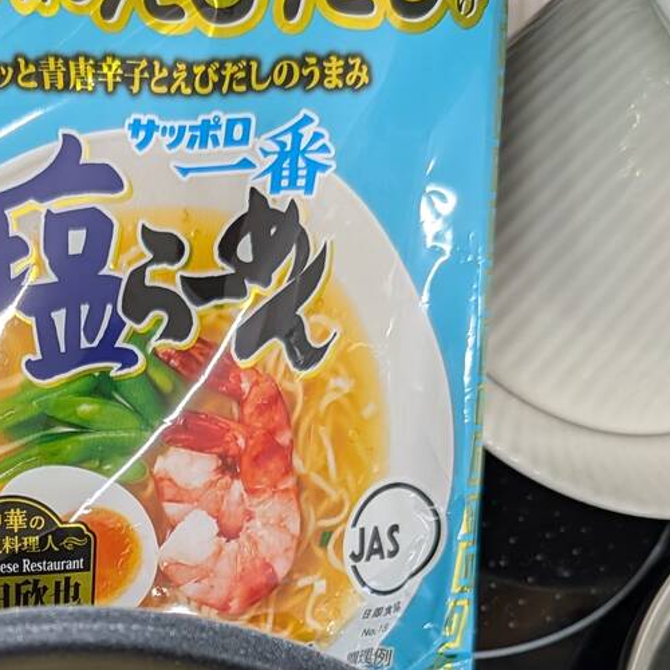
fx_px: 1489
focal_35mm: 68
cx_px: 40
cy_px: 746
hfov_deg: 24.5
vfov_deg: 23.7
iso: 288
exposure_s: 1/272
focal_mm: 6.9
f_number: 1.68
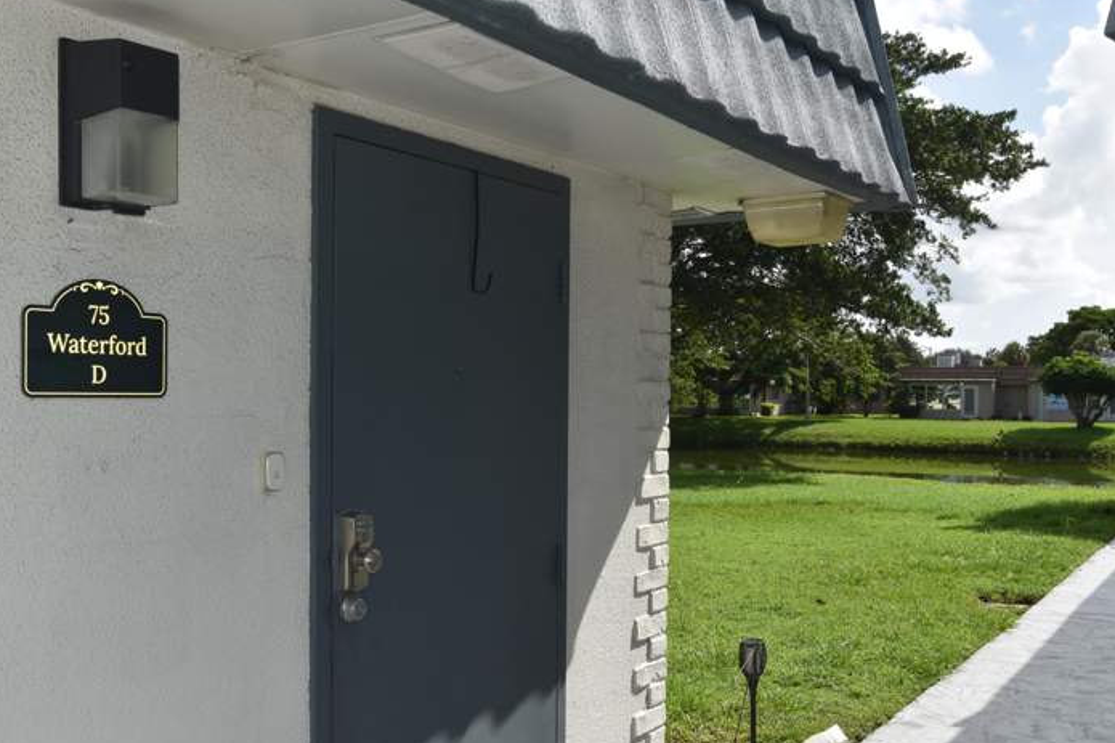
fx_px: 1177
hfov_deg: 50.7
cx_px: 555
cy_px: 410
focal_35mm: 38
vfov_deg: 35.0
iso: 100
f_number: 9
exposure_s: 1/200
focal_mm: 22
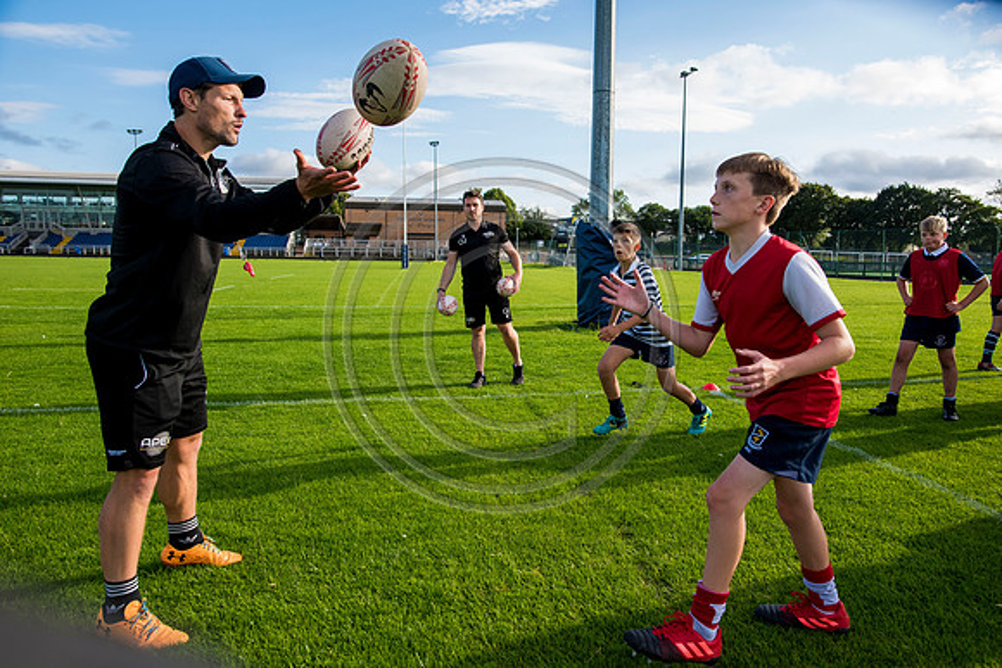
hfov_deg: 80.2
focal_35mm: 21
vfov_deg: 58.7
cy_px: 312
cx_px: 534
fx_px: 594
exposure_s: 1/2000
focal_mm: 20
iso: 800
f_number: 4.5
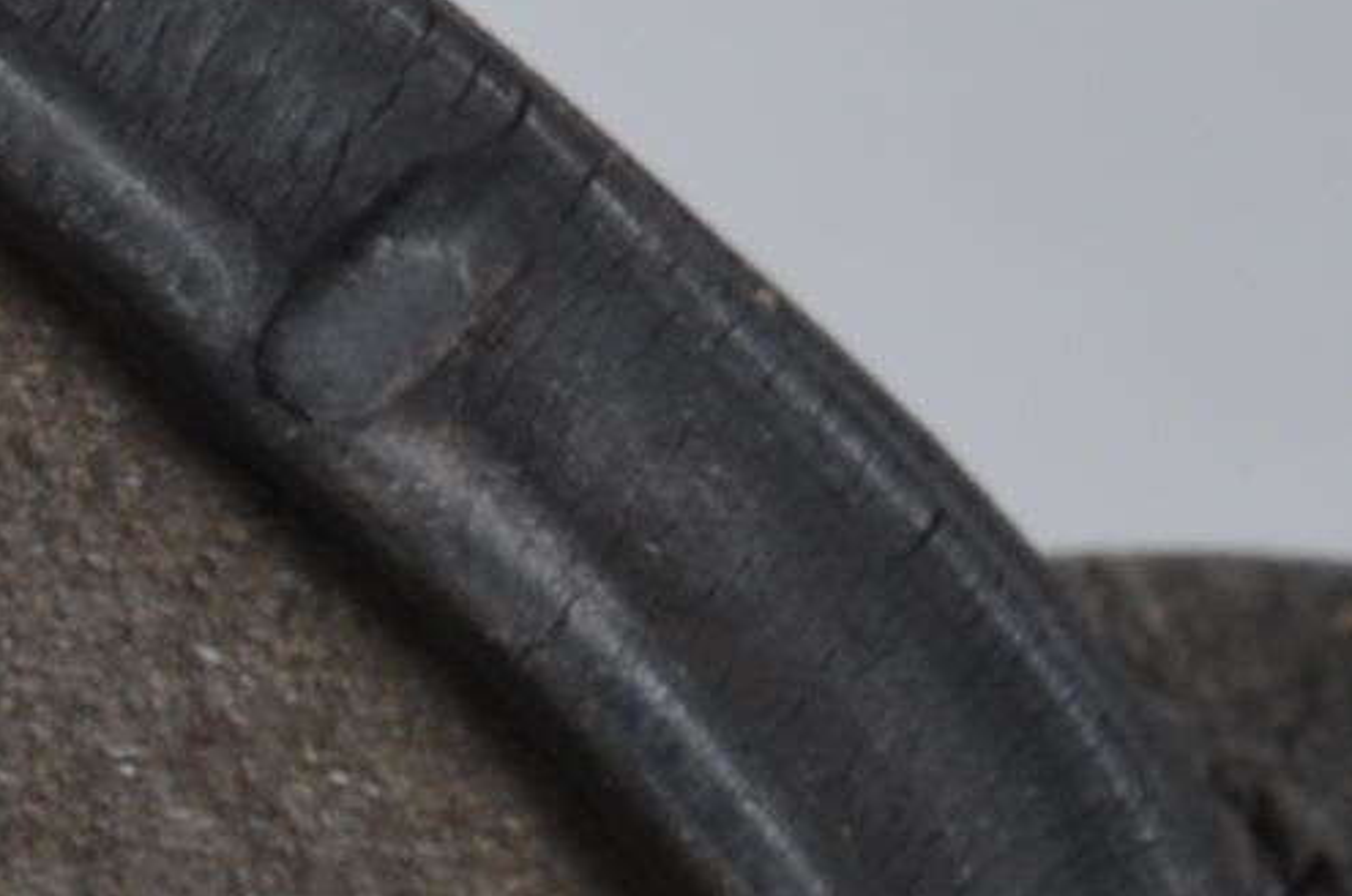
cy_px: 1492
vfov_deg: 2.4
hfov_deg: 3.6
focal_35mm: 560
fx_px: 20990
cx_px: -3354
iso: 100
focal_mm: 50
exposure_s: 1/125
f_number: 11
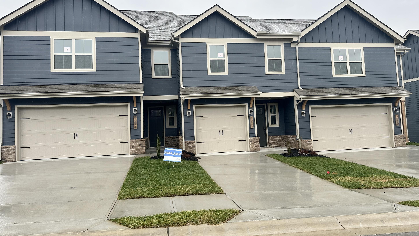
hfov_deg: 69.9
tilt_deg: +3.0
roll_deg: +3.0
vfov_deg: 42.8
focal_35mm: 27
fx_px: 300
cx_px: 207
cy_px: 107
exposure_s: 1/328
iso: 80
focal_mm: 6.86
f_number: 1.78
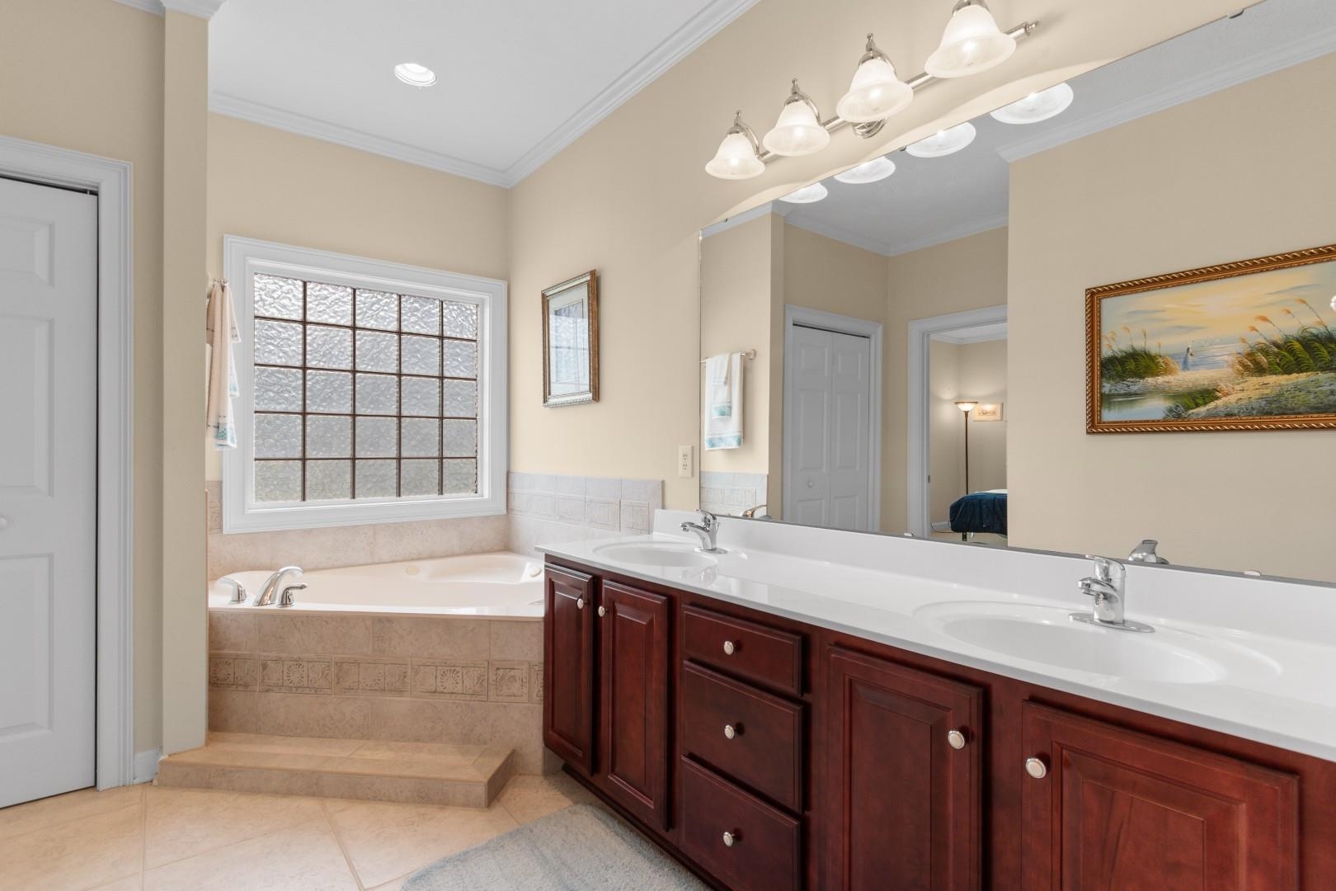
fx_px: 631
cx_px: 668
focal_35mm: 17
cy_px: 446
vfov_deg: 70.4
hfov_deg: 93.3
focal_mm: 11.5
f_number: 4.8
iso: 100
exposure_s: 1/10
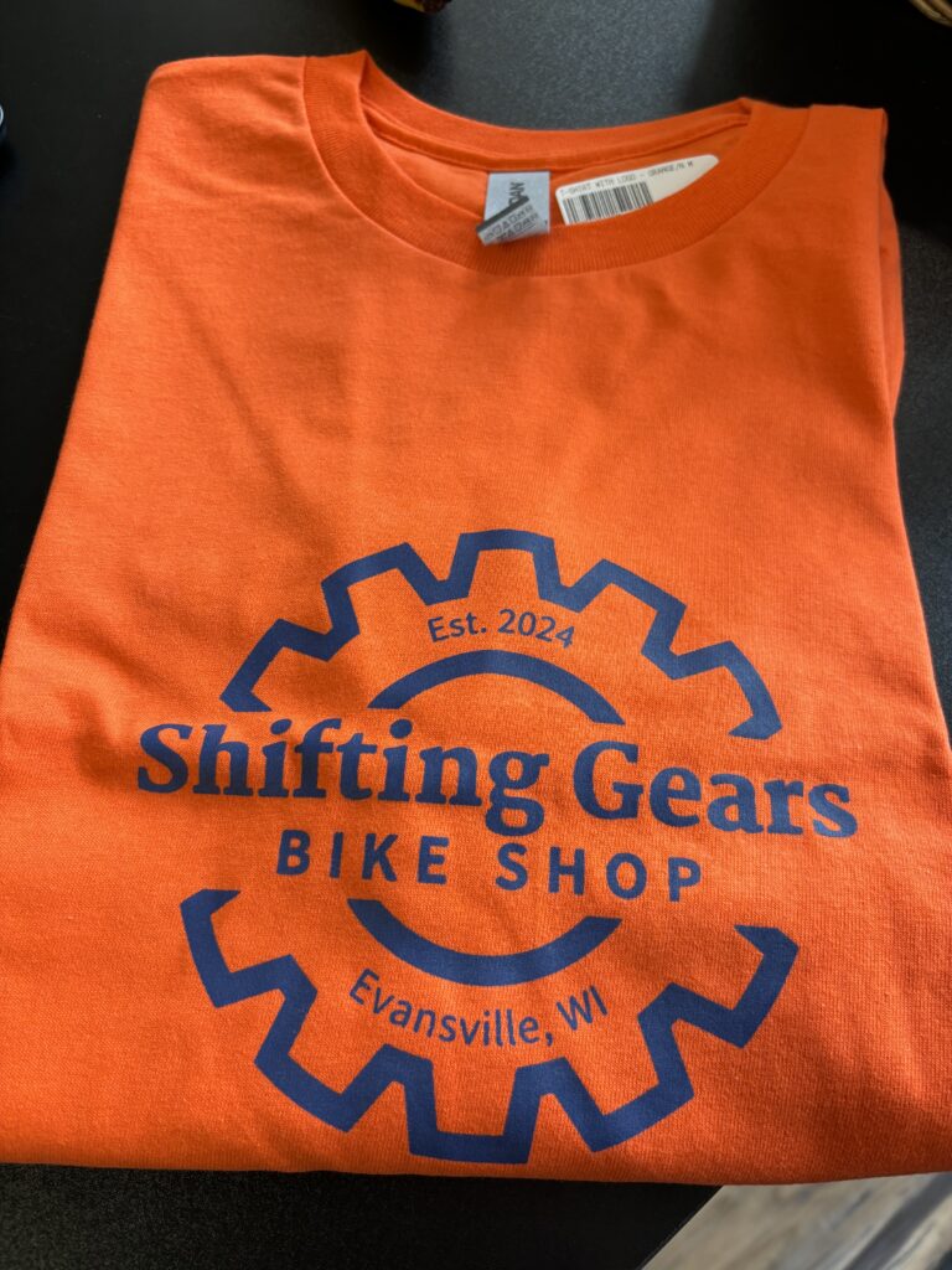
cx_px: 476
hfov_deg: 53.1
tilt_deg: -67.5
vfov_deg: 67.3
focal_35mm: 26
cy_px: 635
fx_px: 953
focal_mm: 5.96
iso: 80
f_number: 1.6
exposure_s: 1/60
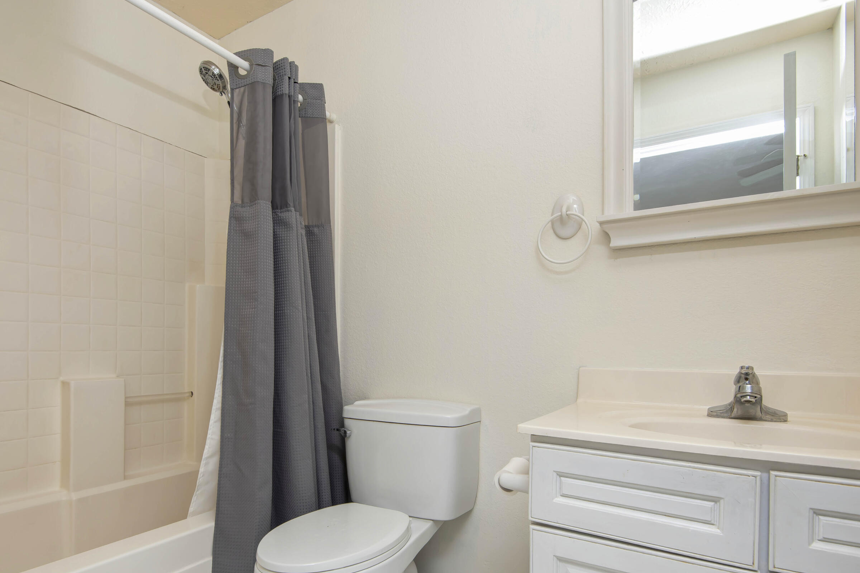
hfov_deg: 83.7
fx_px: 478
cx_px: 386
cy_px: 347
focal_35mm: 20
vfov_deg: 61.4
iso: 200
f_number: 6.7
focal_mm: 16
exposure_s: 1/125
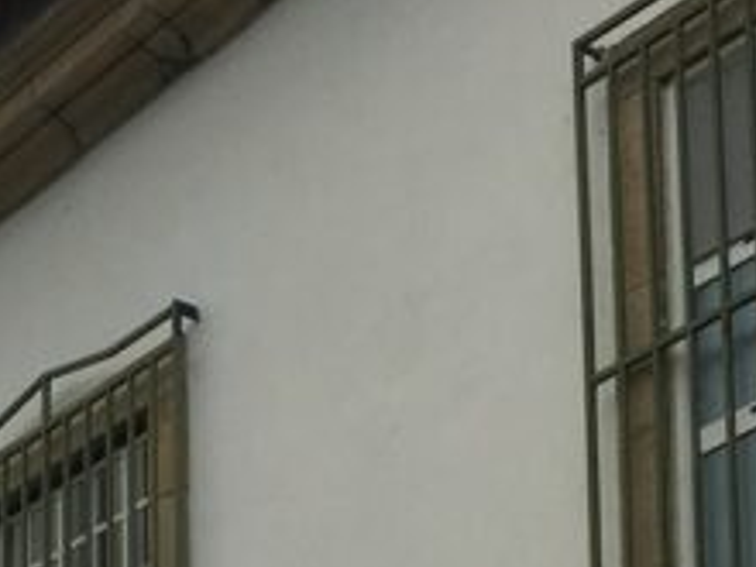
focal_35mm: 135
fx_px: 2948
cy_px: 1282
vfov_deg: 9.9
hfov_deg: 14.5
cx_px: 158
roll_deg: +0.2
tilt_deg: +11.3
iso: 25
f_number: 2.2
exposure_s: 1/2564
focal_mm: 4.15
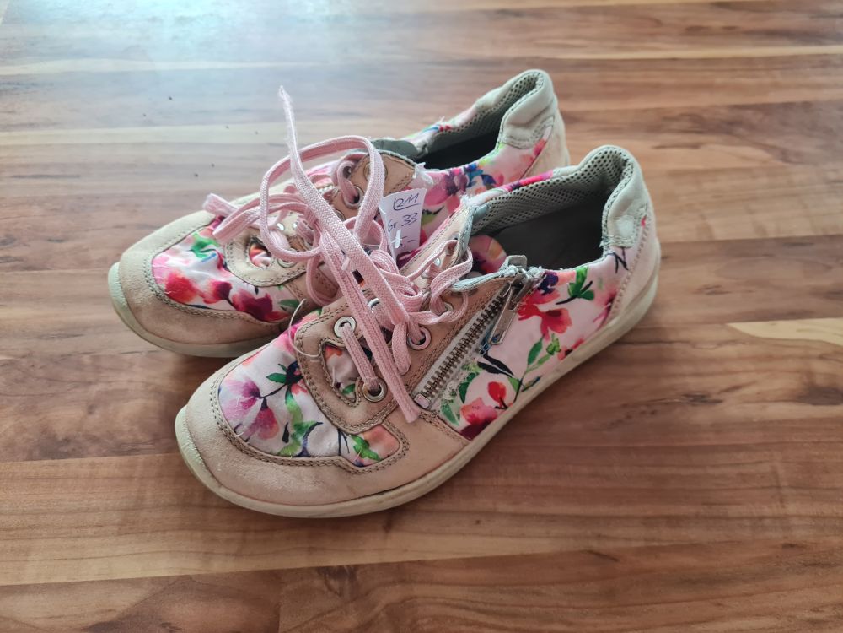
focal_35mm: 26
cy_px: 316
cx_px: 422
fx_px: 633
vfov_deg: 53.1
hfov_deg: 67.3
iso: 320
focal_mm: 5.4
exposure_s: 1/50
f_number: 1.8
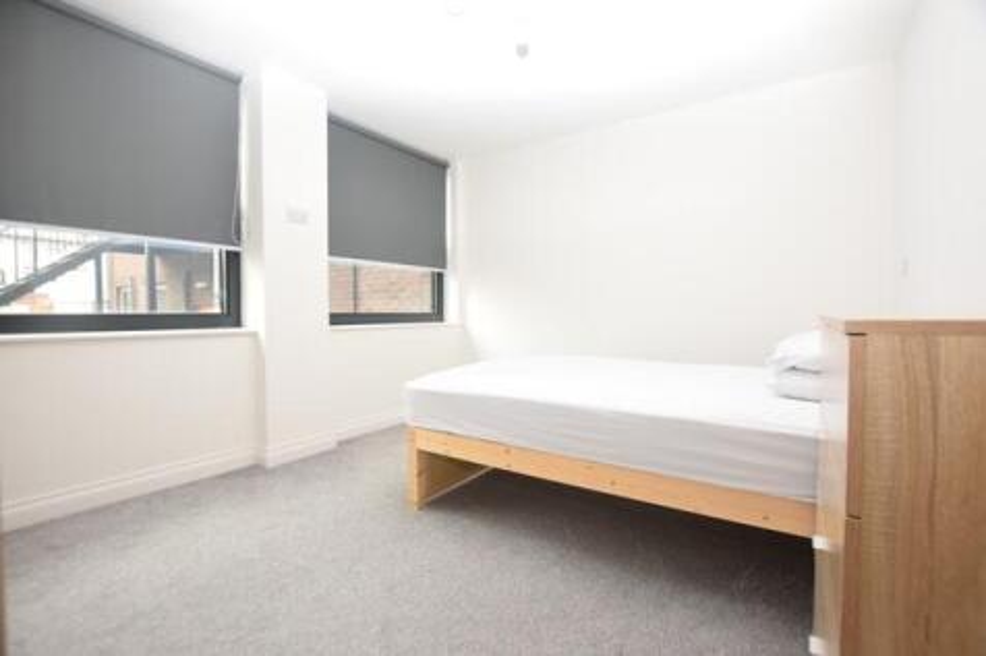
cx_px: 493
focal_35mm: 15
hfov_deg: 100.4
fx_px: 411
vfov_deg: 77.3
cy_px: 328
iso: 800
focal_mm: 10
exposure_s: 1/125
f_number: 5.6
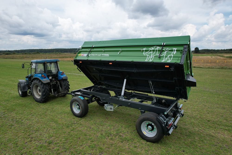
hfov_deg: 78.6
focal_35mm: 22
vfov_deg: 57.2
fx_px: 142
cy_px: 78
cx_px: 116
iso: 100
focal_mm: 8.38
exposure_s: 1/2000
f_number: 2.8
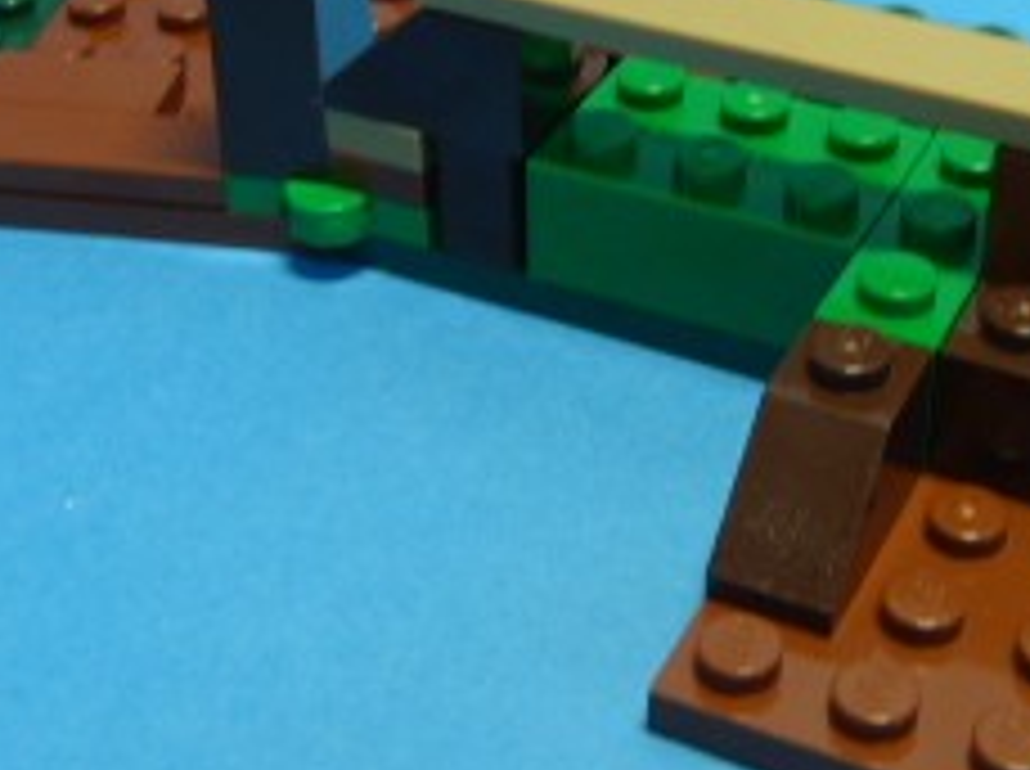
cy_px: 221
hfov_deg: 27.8
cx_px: 594
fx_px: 2080
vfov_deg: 20.8
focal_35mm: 70
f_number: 2.8
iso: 80
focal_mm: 4.5
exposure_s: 1/8
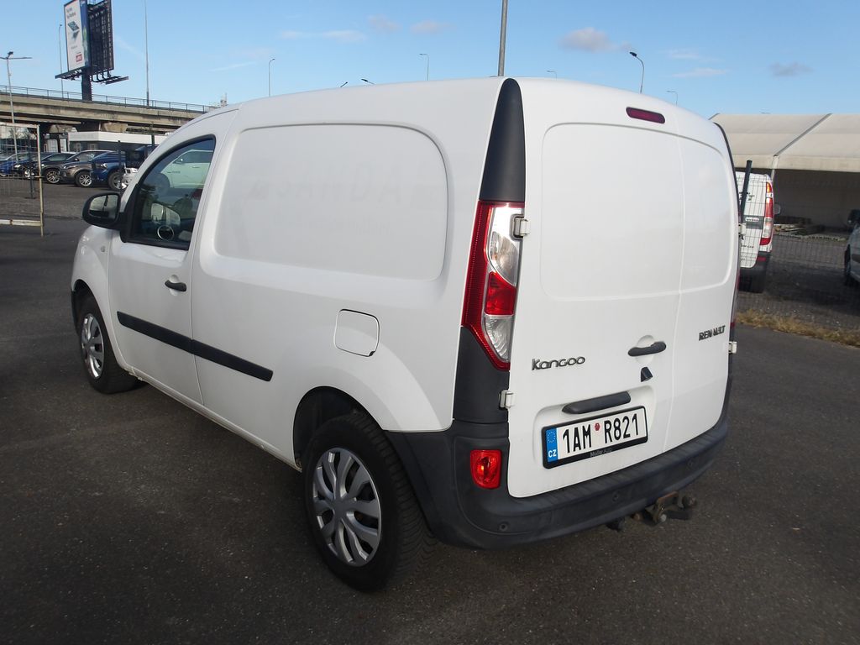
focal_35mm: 27
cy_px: 322
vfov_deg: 51.4
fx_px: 671
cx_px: 430
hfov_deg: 65.3
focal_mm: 4.9
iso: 100
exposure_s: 1/131
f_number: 10.4
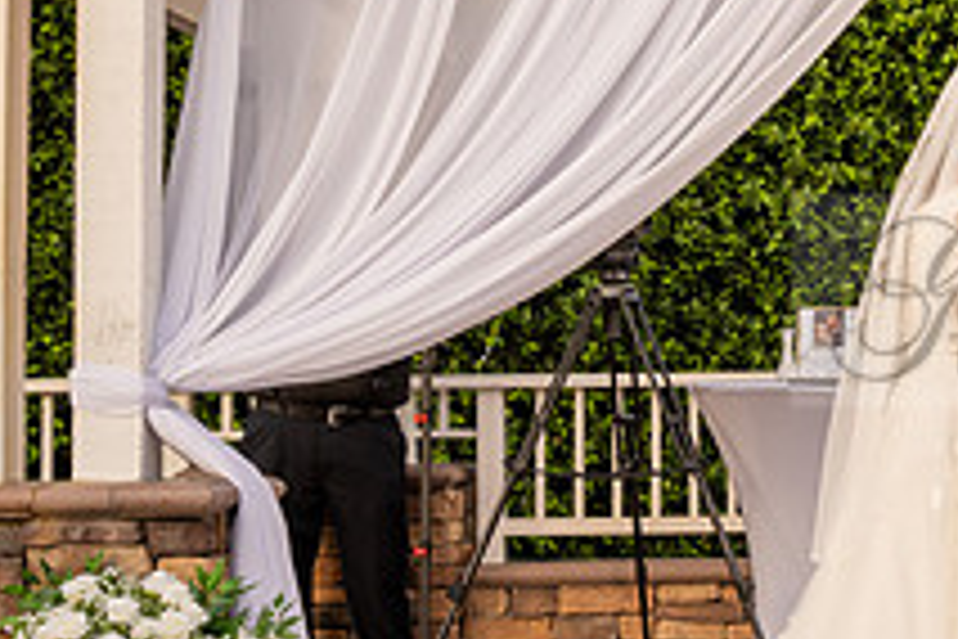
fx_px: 2821
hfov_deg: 18.2
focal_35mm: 106
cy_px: 299
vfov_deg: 12.9
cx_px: 1183
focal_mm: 39
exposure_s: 1/100
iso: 320
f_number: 10
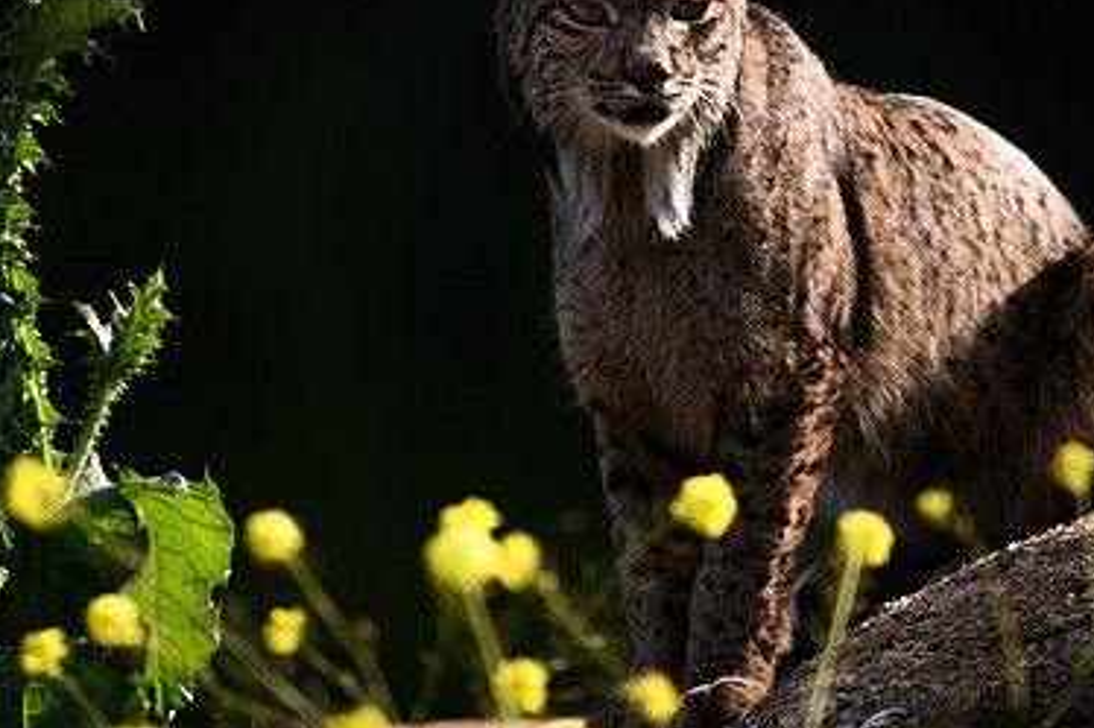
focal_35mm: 1054
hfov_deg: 2.0
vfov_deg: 1.3
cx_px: 603
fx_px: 32014
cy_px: 148
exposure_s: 1/2000
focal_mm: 560
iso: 280
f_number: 4
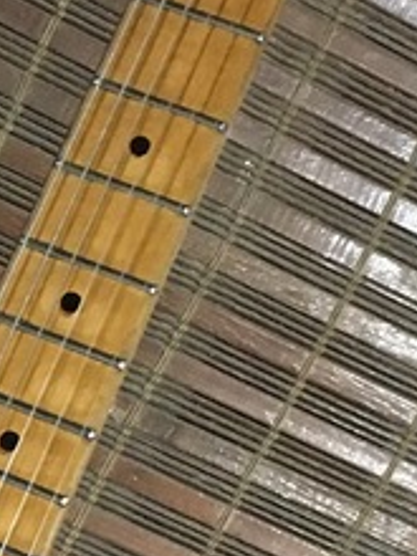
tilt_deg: -10.7
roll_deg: -26.1
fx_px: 2538
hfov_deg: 9.0
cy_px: 682
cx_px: -336
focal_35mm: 158
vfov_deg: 12.2
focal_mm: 4.15
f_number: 2.2
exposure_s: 1/15
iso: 200
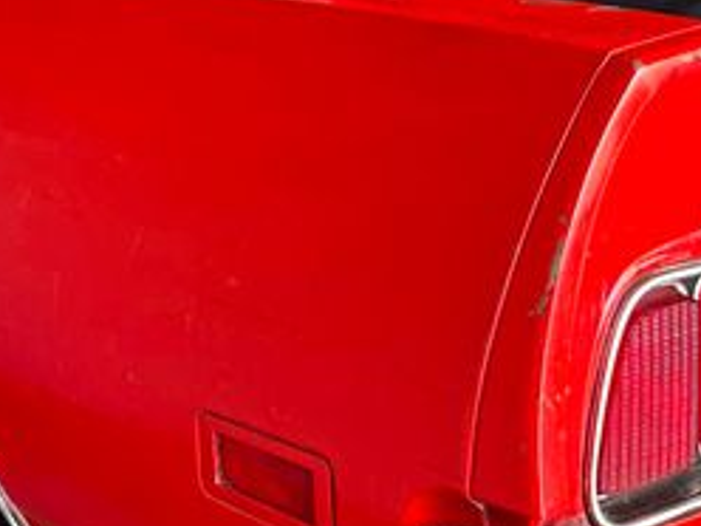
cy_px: 158
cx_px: 31
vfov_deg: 23.5
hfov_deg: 29.5
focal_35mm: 62
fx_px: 1256
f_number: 1.78
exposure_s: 1/106
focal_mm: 6.86
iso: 250
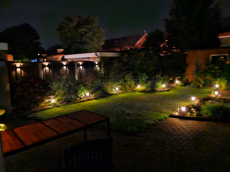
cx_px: 115
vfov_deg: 58.9
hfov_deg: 73.9
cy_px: 86
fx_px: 153
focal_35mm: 23
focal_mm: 5.54
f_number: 1.8
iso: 3200
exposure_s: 1/10
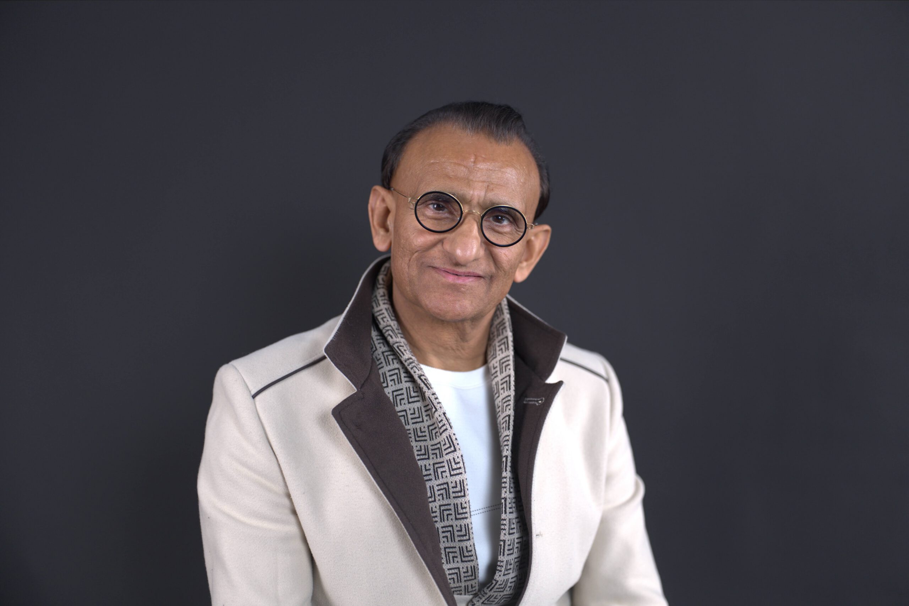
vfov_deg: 27.0
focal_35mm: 50
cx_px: 454
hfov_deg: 39.6
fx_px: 1263
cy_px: 303
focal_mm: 50
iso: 320
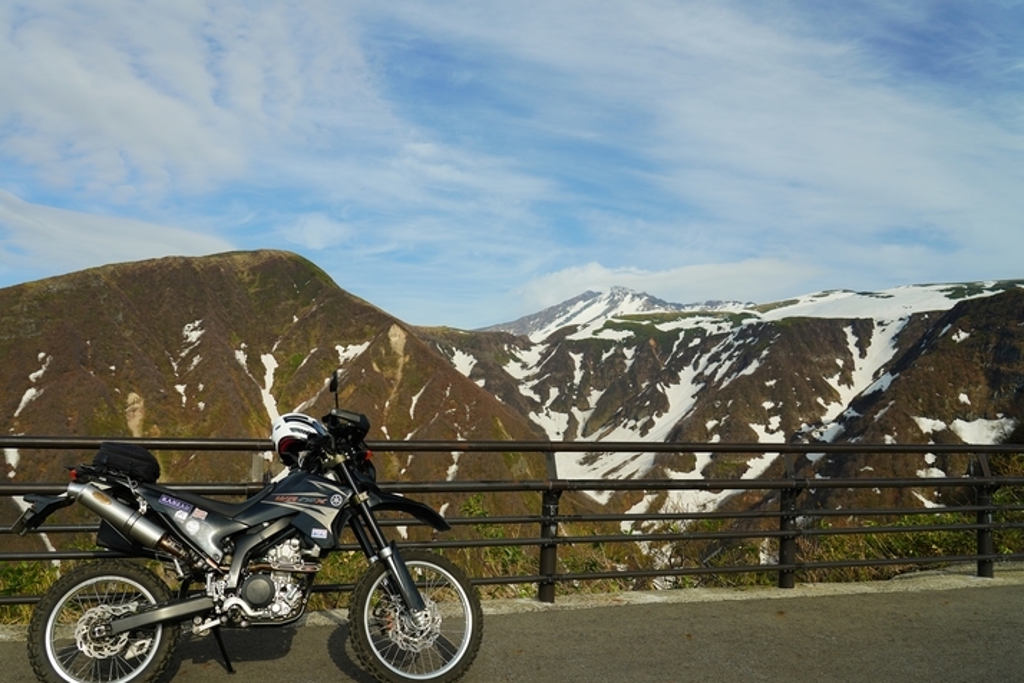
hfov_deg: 65.3
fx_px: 796
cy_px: 378
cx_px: 455
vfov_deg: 46.3
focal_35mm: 28
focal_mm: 25
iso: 100
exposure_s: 1/250
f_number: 5.6
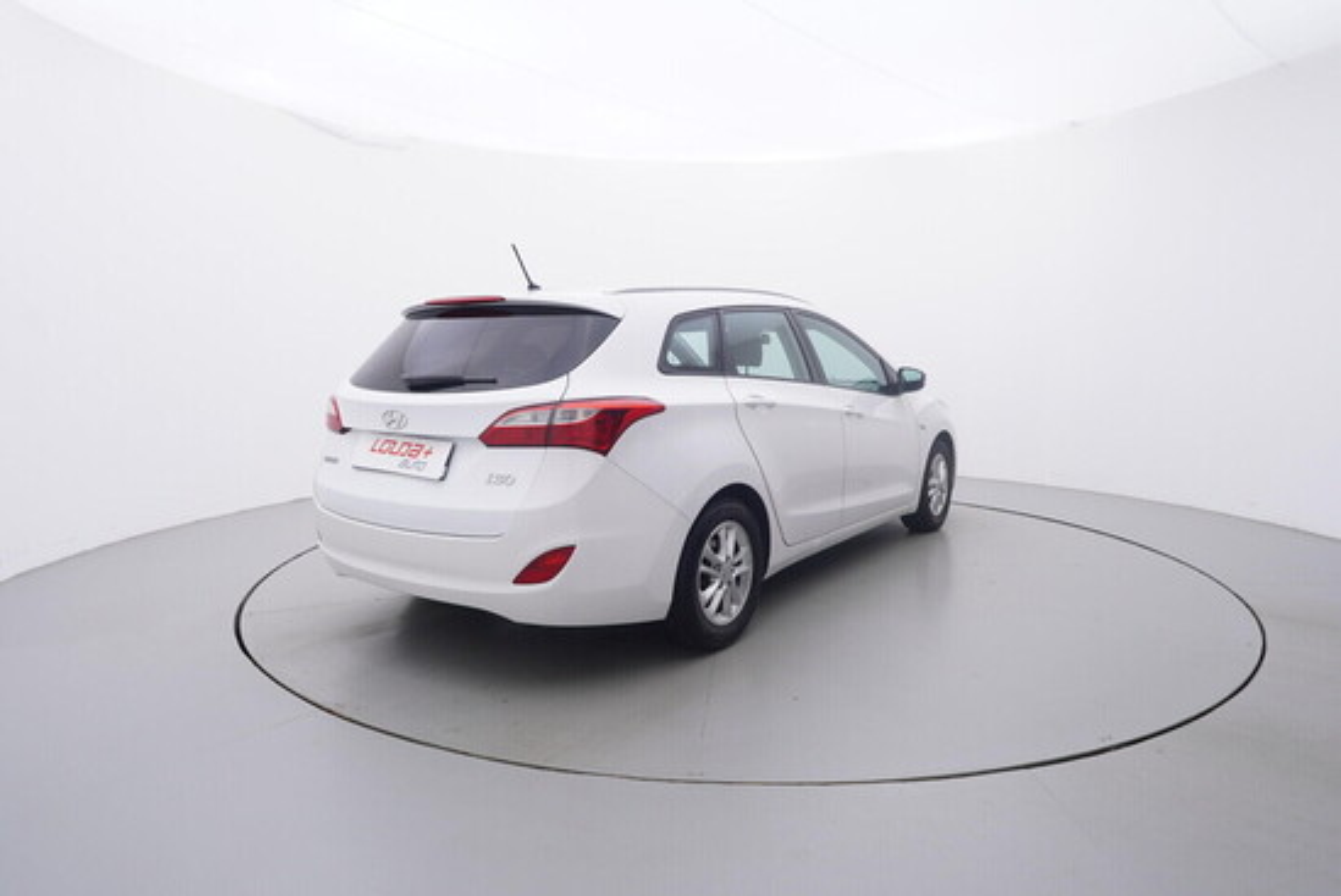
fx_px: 839
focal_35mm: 22
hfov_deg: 77.3
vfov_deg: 56.2
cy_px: 448
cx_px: 670
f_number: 5
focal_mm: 15
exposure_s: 1/80
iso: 200
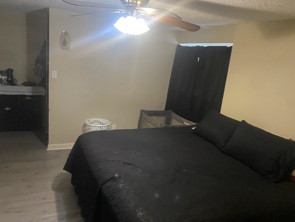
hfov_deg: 67.3
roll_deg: -7.3
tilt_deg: -14.3
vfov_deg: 53.1
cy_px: 111
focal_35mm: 26
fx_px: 222
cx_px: 148
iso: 640
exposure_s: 1/30
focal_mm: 4.25
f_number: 1.8
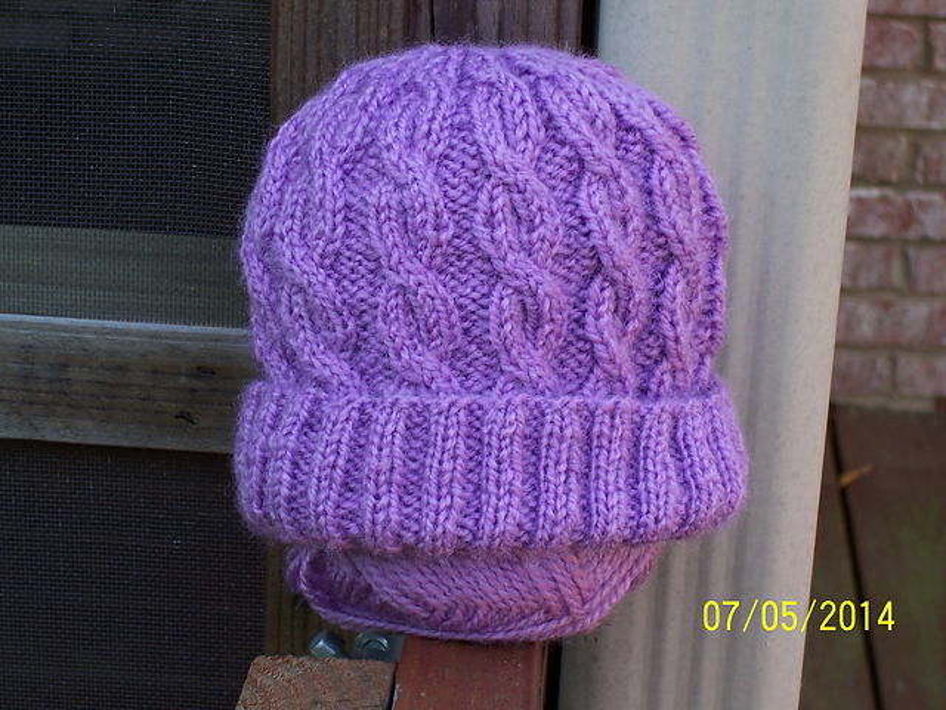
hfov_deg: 19.3
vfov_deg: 14.5
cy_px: 355
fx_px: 2787
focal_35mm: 102
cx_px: 473
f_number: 4.6
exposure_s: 1/125
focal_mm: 16.8
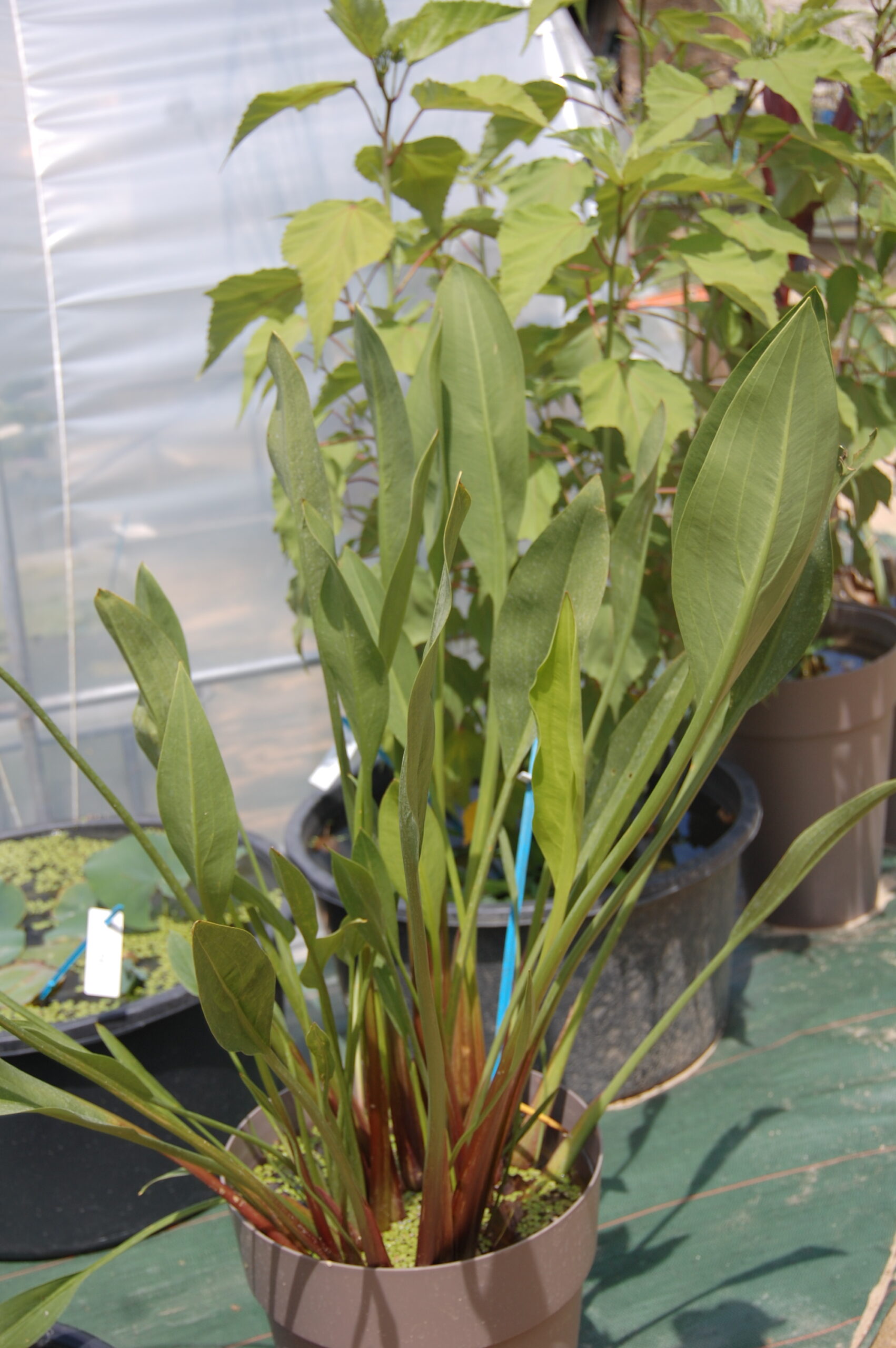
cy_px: 674
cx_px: 448
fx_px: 1739
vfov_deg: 42.4
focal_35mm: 46
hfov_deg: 28.9
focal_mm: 31
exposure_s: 1/1000
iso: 200
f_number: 4.5
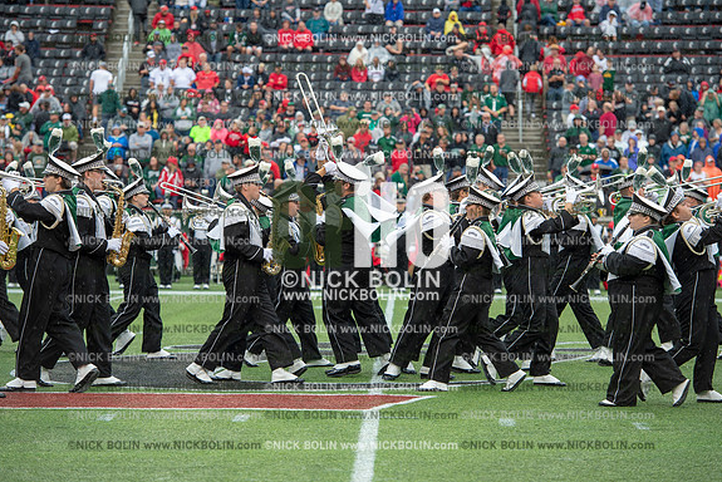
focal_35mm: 136
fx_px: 2729
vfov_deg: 10.1
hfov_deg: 15.1
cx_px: 360
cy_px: 241
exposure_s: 1/500
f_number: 4
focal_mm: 135
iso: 400
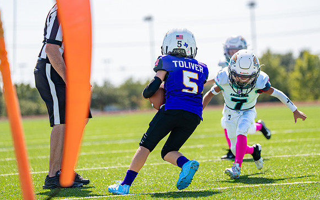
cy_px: 83
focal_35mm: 170
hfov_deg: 12.3
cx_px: 171
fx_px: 1483
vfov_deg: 7.7
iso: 100
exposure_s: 1/1600
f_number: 2.8
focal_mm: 135
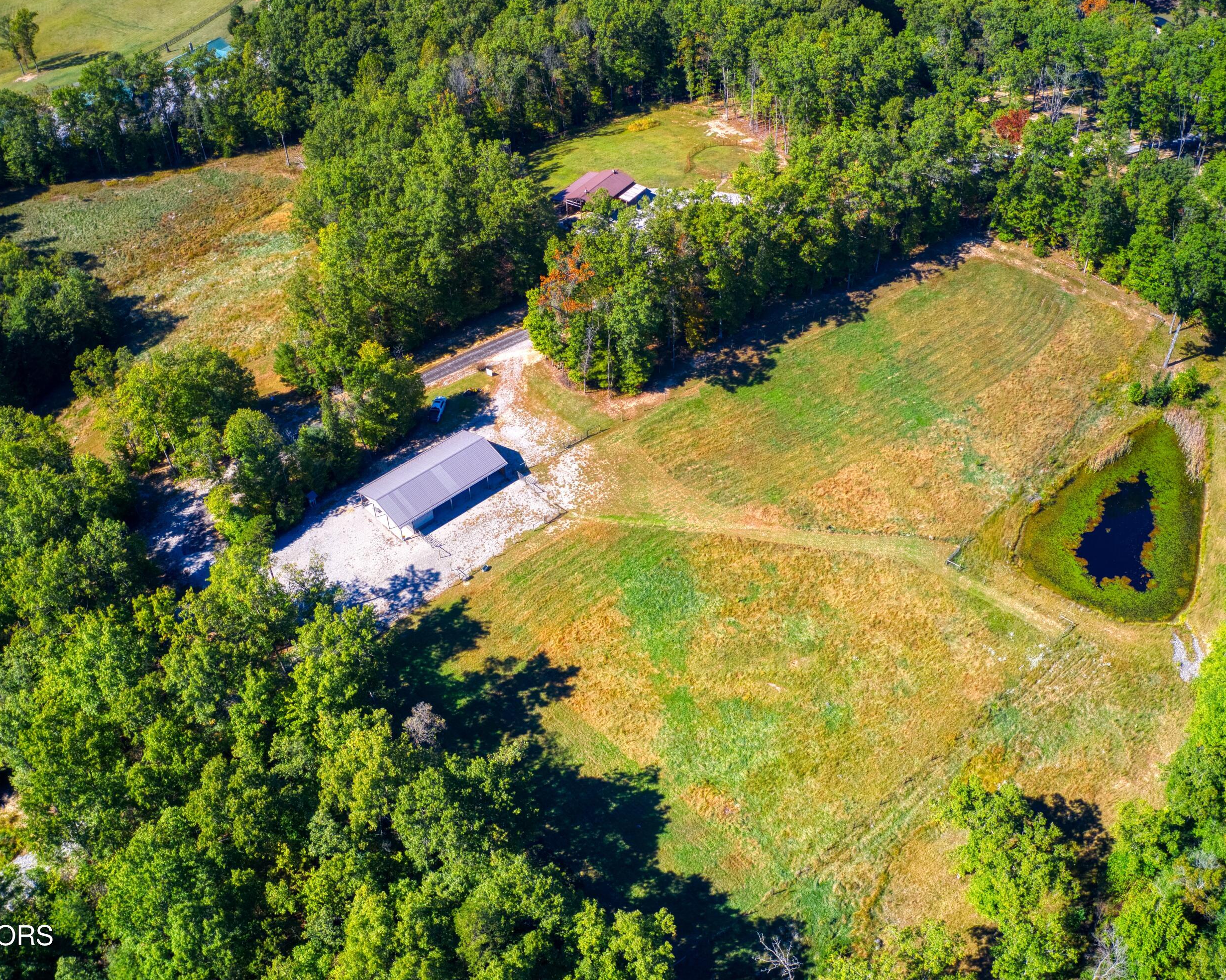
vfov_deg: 45.8
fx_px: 1161
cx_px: 593
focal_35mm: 32
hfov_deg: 55.7
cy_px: 484
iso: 400
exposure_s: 1/60
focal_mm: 10.26
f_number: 6.3
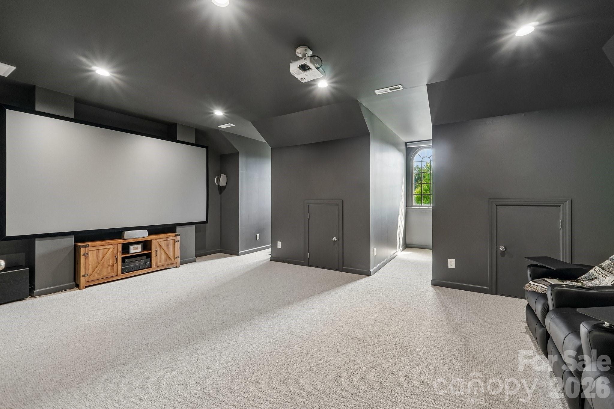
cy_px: 204
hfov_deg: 97.6
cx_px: 307
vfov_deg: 74.6
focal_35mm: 16
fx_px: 269
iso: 400
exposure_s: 1/6
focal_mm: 10.5
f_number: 8
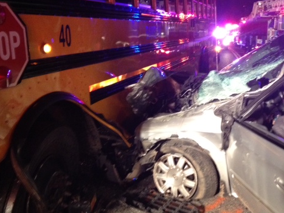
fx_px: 394
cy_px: 105
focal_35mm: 48
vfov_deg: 30.3
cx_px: 187
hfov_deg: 39.3
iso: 400
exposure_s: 1/17
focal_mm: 4.28
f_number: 2.4
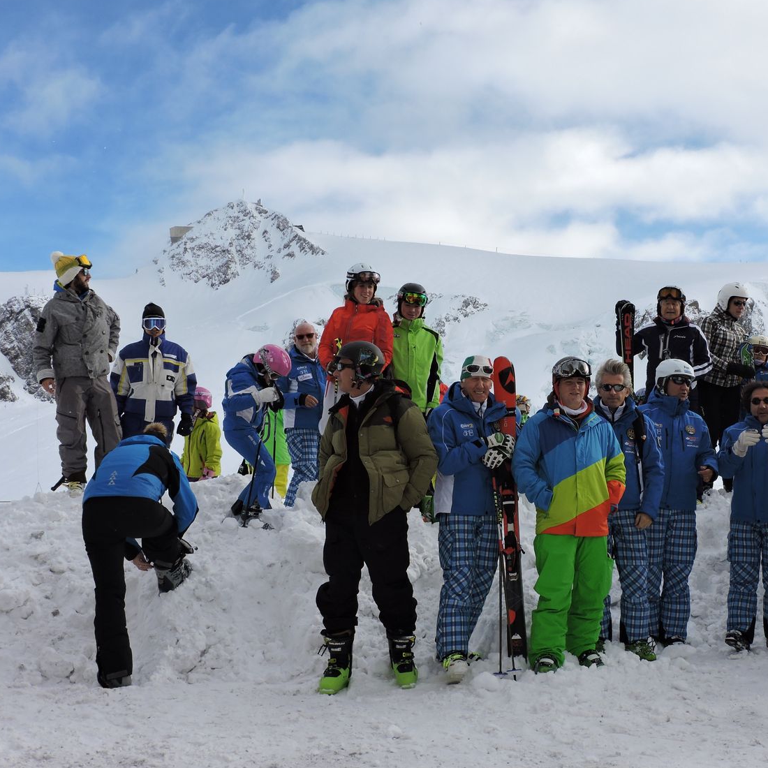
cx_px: 506
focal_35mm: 45
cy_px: 387
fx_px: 1130
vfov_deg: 37.6
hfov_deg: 37.2
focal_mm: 6.2
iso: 100
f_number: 3.6
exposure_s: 1/1000
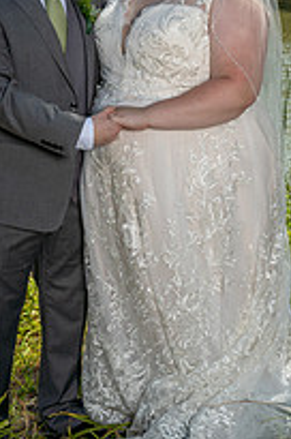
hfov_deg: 17.6
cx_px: 167
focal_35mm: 77
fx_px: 937
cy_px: 221
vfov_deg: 26.4
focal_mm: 35
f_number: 11
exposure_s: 1/250
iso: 100
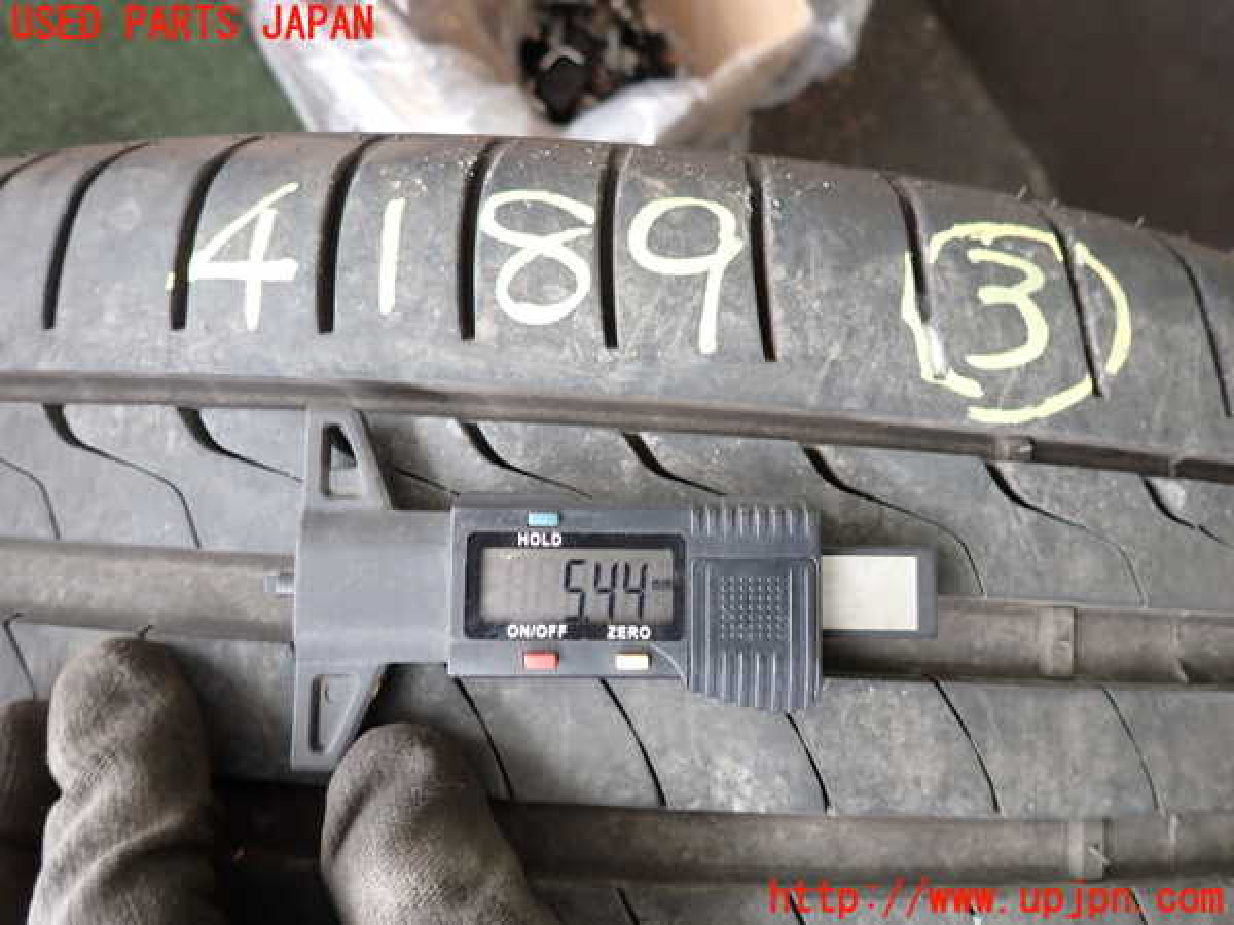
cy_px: 462
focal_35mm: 25
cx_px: 617
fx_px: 891
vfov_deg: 54.9
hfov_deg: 69.4
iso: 200
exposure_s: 1/40
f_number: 2
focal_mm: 4.5
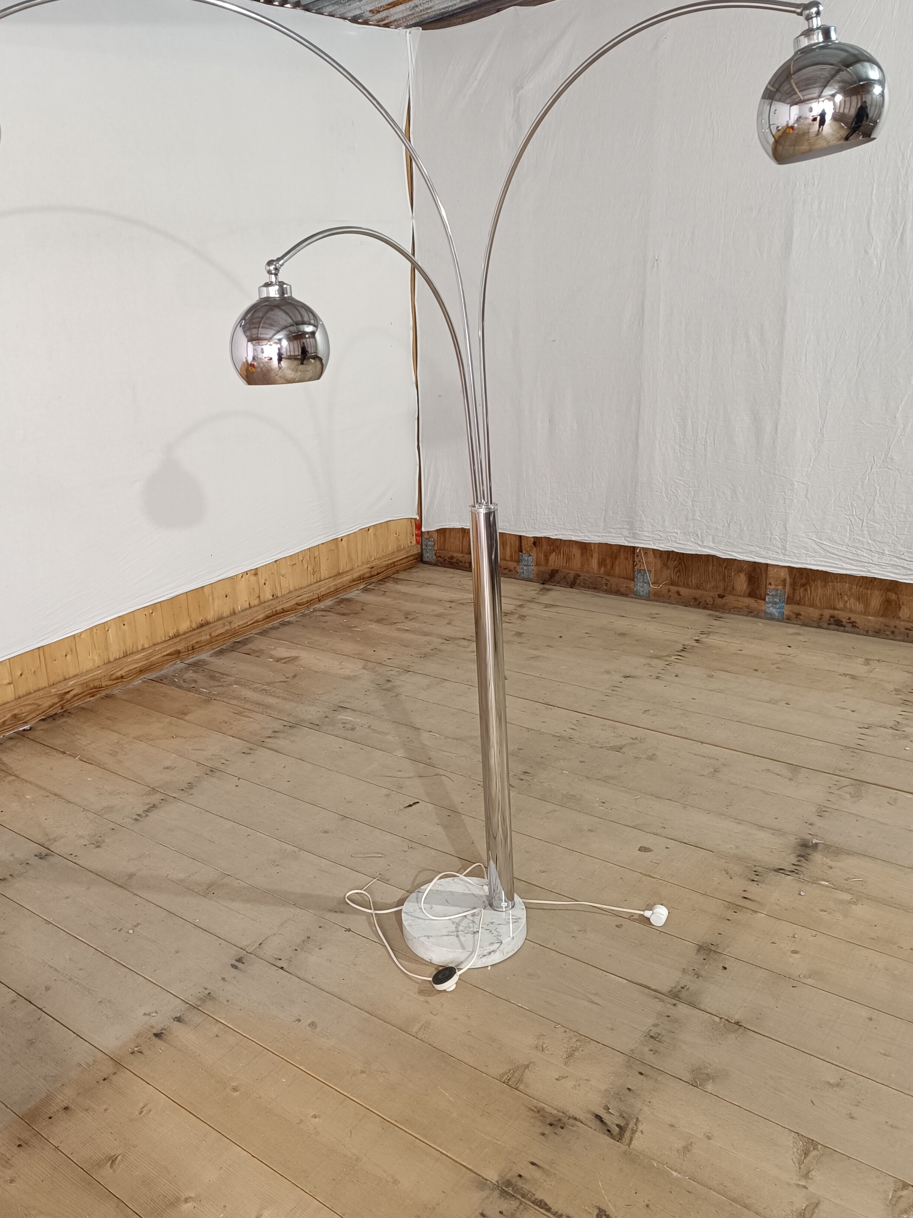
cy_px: 602
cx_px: 352
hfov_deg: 46.5
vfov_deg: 60.0
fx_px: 1055
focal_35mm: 30
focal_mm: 6.14
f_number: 1.65
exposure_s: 1/50
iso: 758
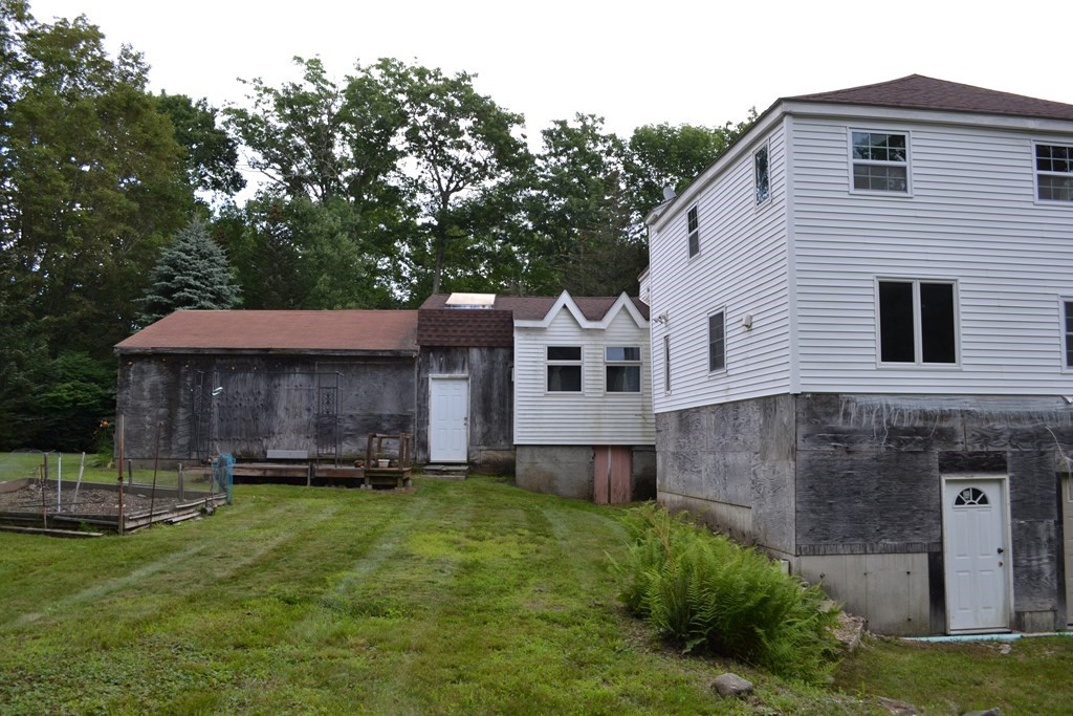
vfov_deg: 47.9
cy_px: 358
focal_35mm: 27
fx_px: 805
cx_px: 536
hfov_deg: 67.4
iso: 360
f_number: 5.6
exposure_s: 1/125
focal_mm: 18
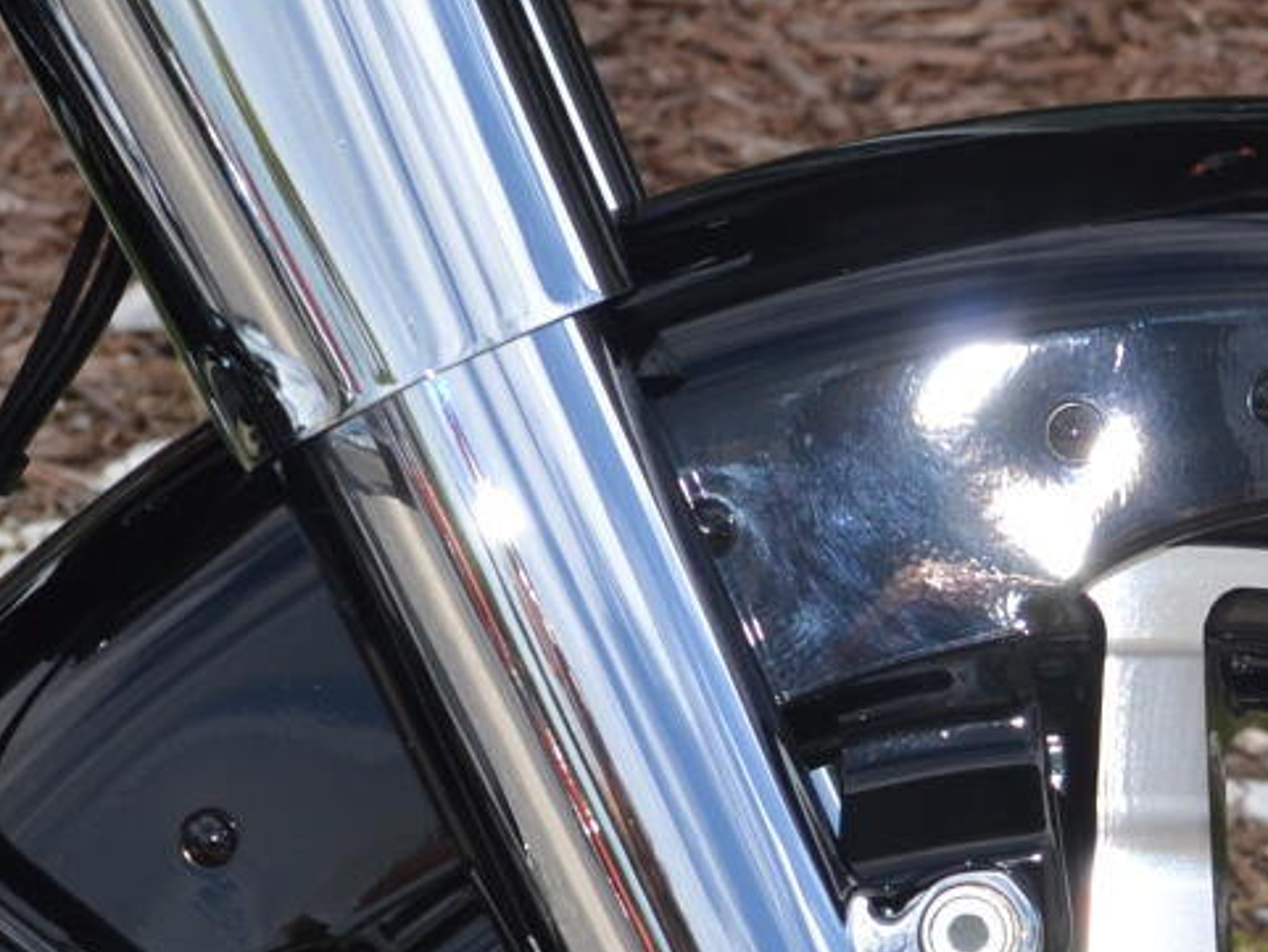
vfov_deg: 6.7
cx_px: 1070
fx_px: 7914
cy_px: 1642
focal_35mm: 216
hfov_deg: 9.1
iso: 100
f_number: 7.1
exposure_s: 1/200
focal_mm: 36
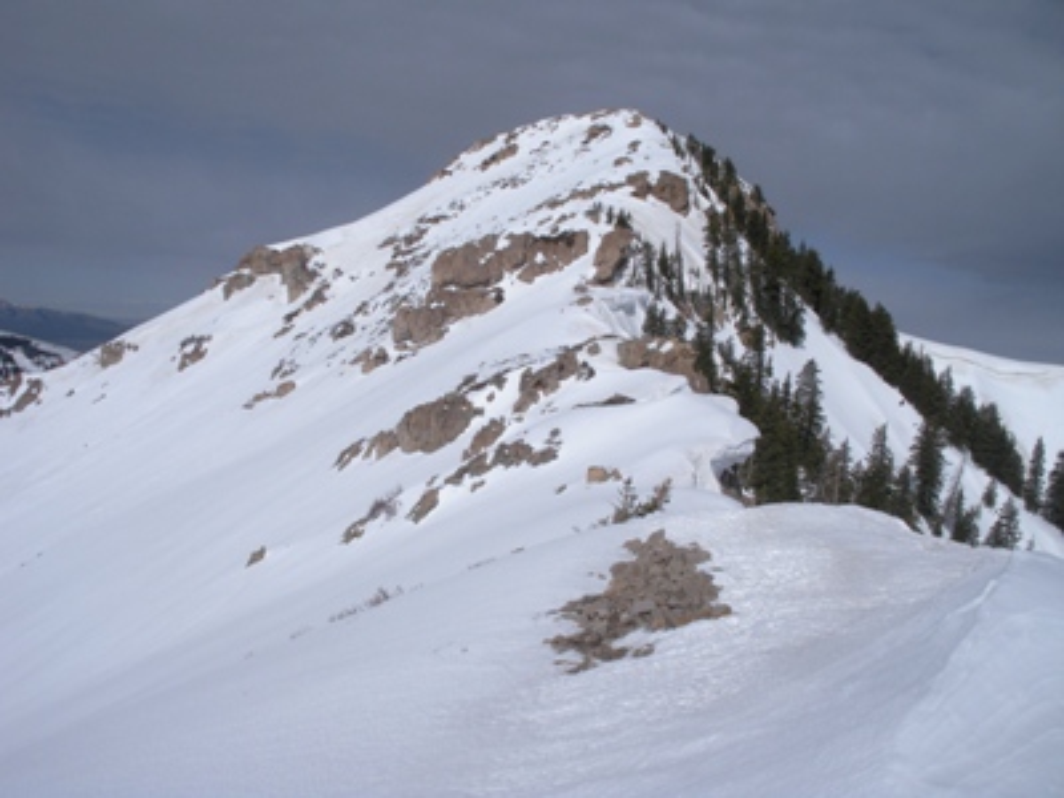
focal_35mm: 36
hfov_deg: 51.4
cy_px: 399
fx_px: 1107
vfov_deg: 39.7
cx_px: 532
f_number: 5.6
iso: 64
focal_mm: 6.3
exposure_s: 1/1000
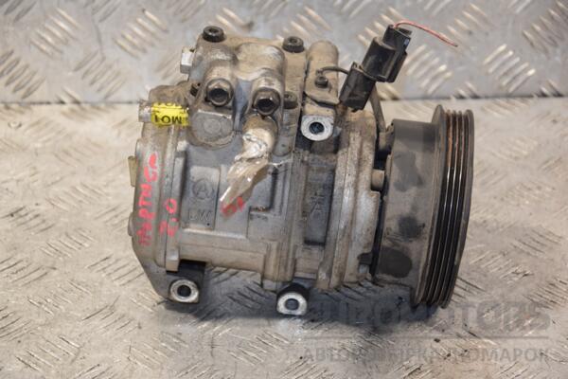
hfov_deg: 17.1
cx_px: 284
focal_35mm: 120
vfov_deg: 11.4
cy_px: 190
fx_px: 1893
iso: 800
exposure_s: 1/100
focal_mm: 80
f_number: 5.3
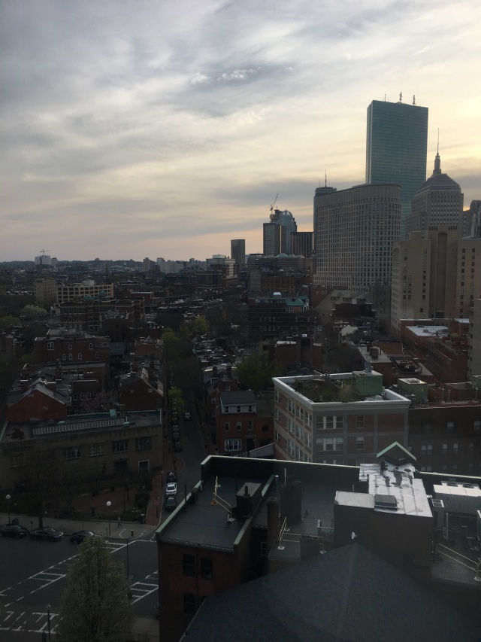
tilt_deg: -5.4
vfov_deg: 61.7
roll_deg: +0.6
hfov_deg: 48.2
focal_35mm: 29
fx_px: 537
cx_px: 240
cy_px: 321
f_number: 2.2
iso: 25
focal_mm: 4.15
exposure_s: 1/641
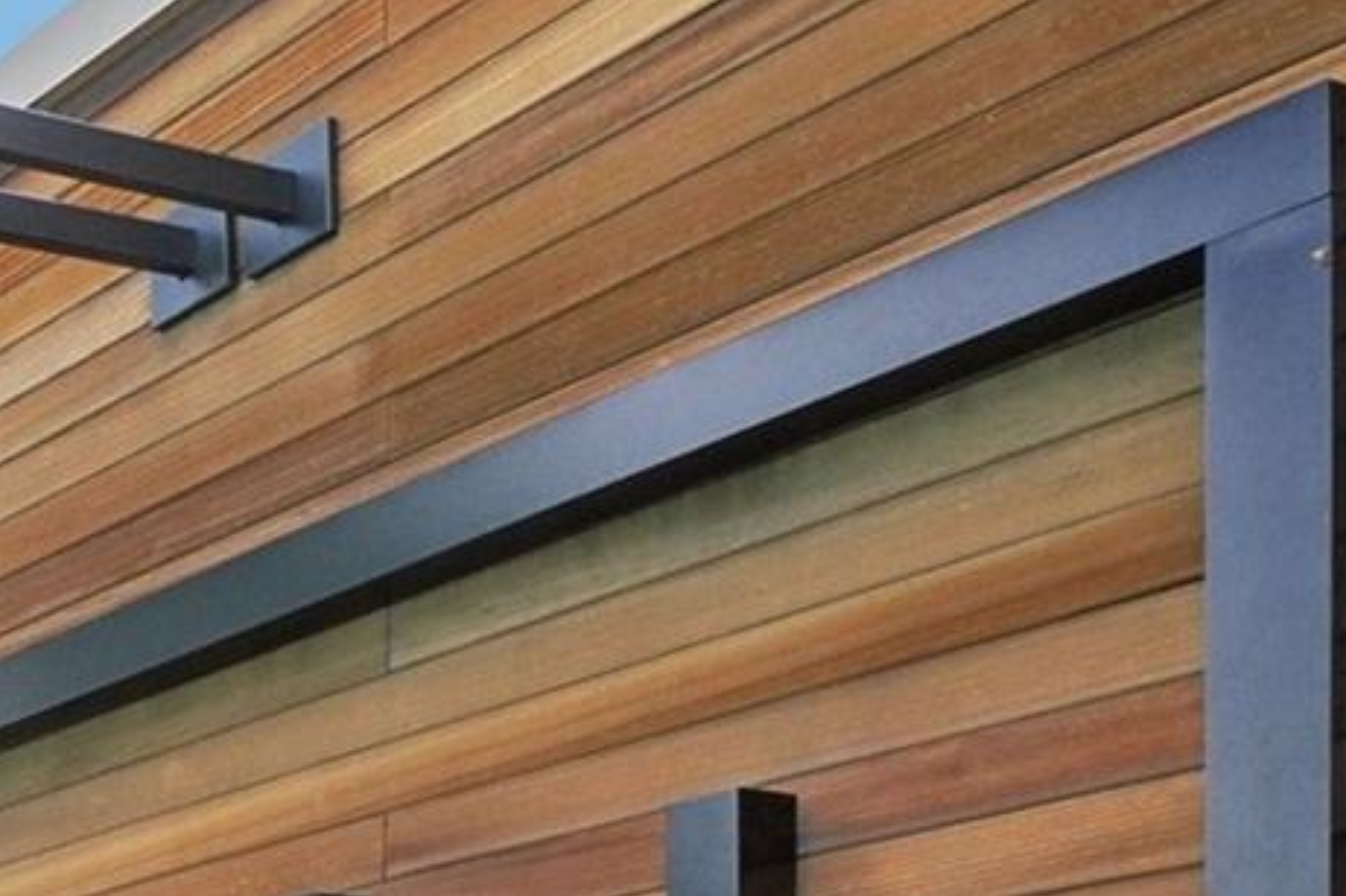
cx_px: -704
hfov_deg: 23.5
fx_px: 2532
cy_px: 1506
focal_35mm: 68
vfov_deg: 17.2
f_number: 9
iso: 400
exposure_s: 1/250
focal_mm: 13
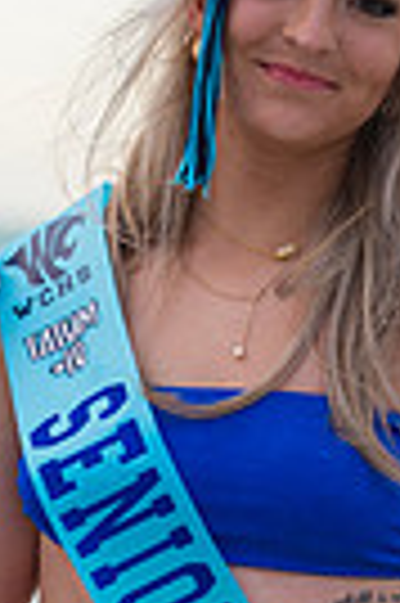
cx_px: 166
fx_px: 4595
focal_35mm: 275
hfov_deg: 5.0
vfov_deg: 7.5
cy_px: 464
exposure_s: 1/250
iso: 100
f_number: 2.8
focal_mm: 82
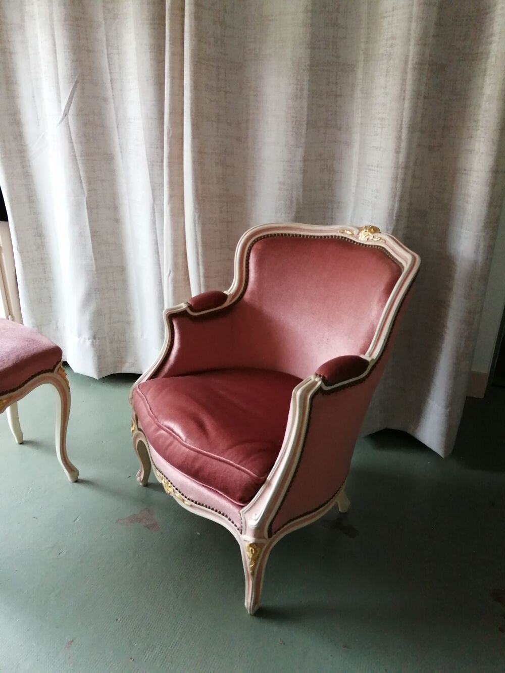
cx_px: 252
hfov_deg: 53.1
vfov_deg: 67.3
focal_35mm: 26
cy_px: 336
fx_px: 506
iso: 200
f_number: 1.8
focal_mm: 3.46
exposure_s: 1/36
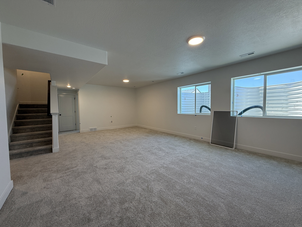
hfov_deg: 102.1
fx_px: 122
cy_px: 114
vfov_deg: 85.7
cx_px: 151
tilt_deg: -1.6
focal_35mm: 14
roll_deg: +0.6
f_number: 2.2
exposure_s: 1/120
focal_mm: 2.22
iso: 80
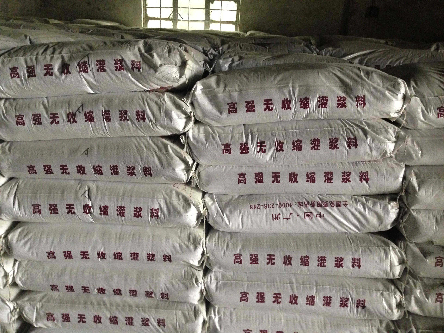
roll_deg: -1.2
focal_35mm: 33
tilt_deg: -17.8
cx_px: 222
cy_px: 166
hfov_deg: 55.4
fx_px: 423
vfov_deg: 42.9
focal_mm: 4.12
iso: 320
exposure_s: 1/20
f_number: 2.4
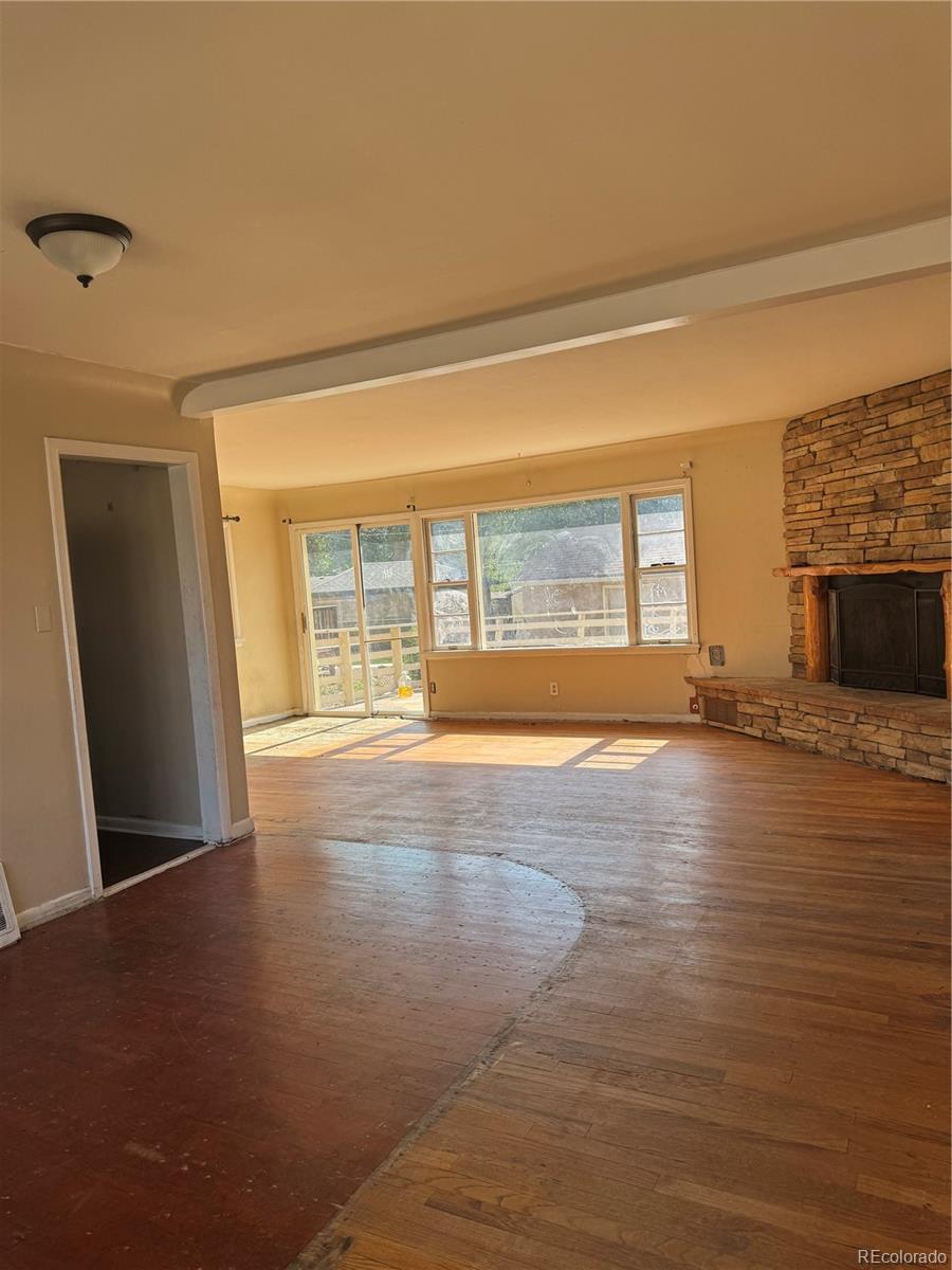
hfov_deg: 56.8
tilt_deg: -4.0
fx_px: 880
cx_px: 476
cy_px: 635
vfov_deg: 71.6
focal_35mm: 24
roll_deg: +3.5
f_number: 1.78
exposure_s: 1/664
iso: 80
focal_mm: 6.76
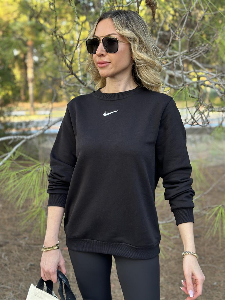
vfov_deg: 39.6
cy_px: 150
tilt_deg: -9.5
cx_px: 112
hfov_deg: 30.3
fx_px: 416
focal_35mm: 48
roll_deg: +1.0
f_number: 1.78
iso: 80
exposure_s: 1/125
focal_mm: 6.86
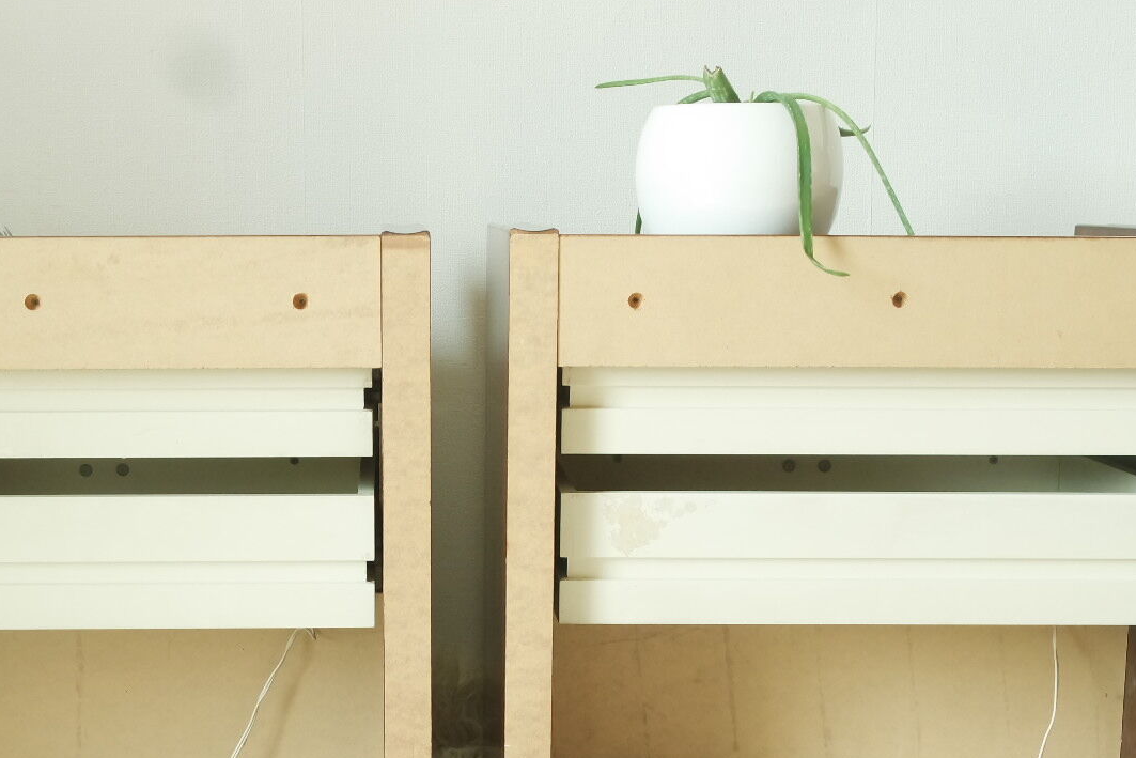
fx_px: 2051
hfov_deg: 30.8
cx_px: 440
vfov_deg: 20.8
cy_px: 523
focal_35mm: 65
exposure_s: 1/60
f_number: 6.3
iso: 1600
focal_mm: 26
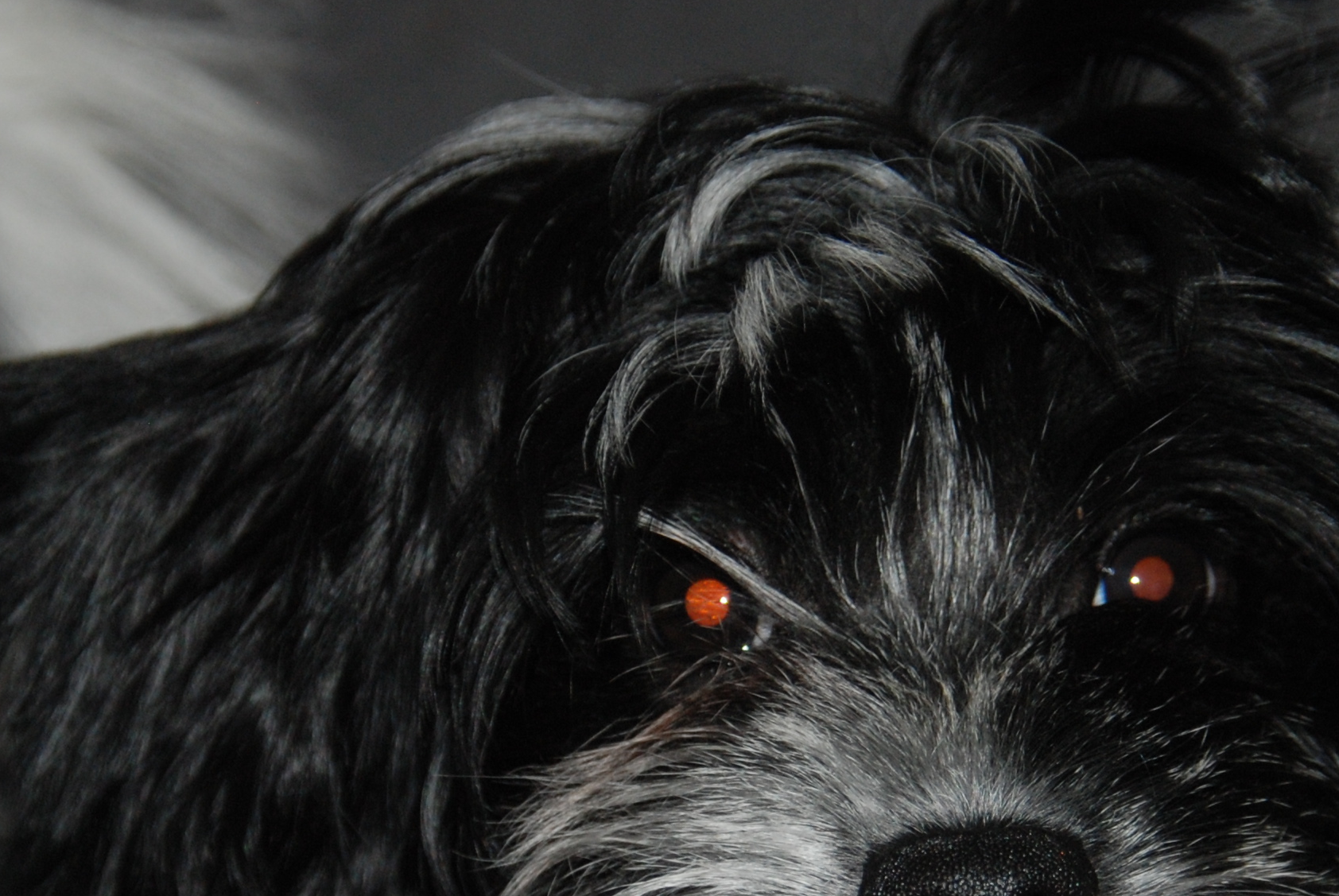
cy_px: 793
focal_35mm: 224
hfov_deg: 9.2
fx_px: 8346
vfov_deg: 6.1
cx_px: 680
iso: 400
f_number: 5.3
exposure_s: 1/60
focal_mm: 65
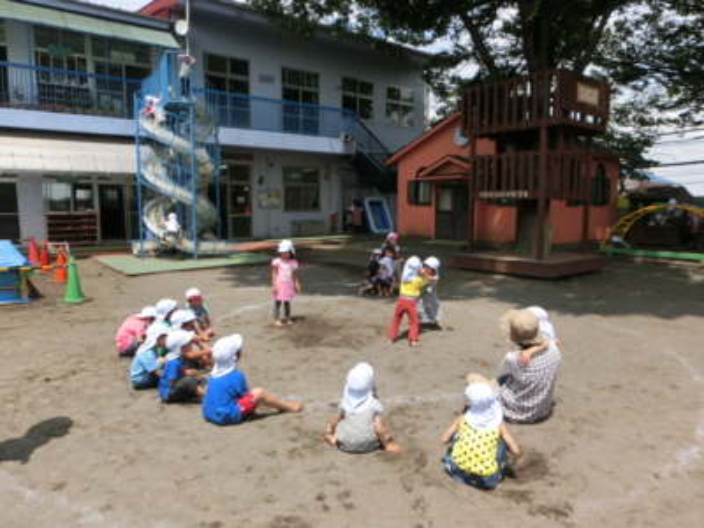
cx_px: 352
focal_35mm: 24
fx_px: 488
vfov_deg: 56.8
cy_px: 264
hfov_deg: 71.6
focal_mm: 4.24
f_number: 7.9
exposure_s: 1/200
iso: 80
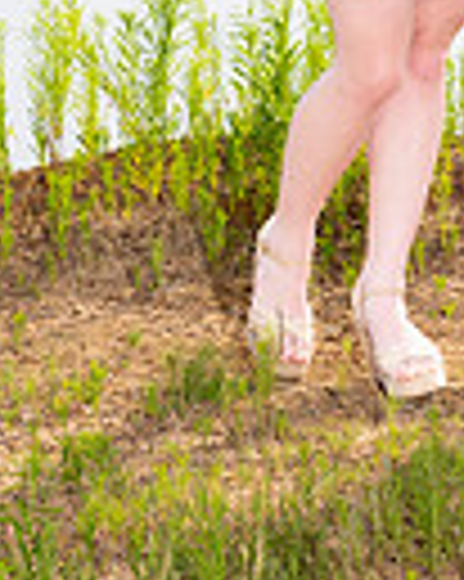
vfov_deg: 5.0
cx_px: 1000
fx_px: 6582
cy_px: -272
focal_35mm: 383
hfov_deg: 4.0
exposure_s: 1/200
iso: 320
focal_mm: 91
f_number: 7.1
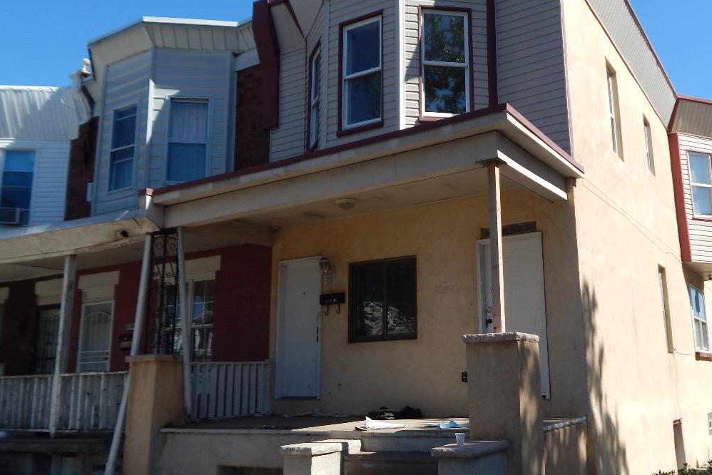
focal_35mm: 33
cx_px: 432
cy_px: 251
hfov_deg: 56.7
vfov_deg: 40.0
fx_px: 653
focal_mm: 4
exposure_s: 1/400
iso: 125
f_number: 6
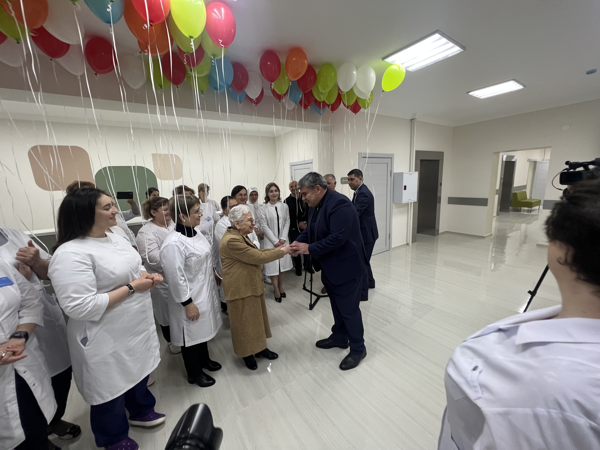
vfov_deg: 89.9
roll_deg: +1.2
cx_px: 300
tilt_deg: -6.9
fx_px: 225
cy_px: 225
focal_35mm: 13
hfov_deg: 106.2
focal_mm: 1.57
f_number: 1.8
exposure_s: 1/100
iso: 100
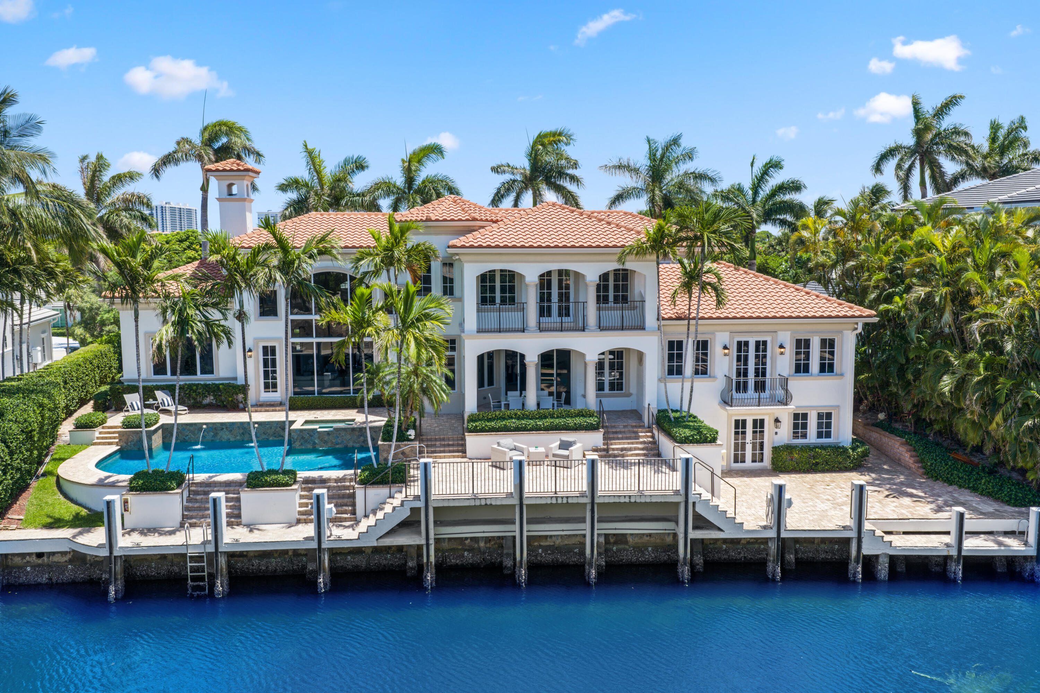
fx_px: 809
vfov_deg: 46.4
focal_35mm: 28
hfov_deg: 65.5
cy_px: 346
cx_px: 520
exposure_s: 1/80
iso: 100
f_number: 5
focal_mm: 14.45
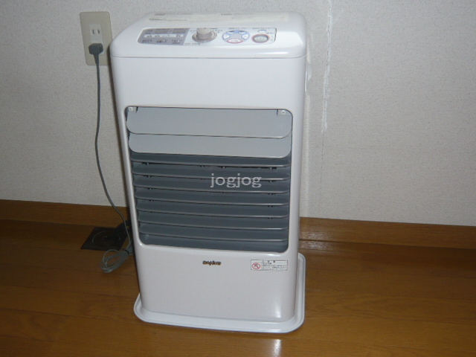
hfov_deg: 51.4
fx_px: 495
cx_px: 238
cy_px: 178
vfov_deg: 39.7
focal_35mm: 36
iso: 100
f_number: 2.8
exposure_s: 1/30
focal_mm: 4.6
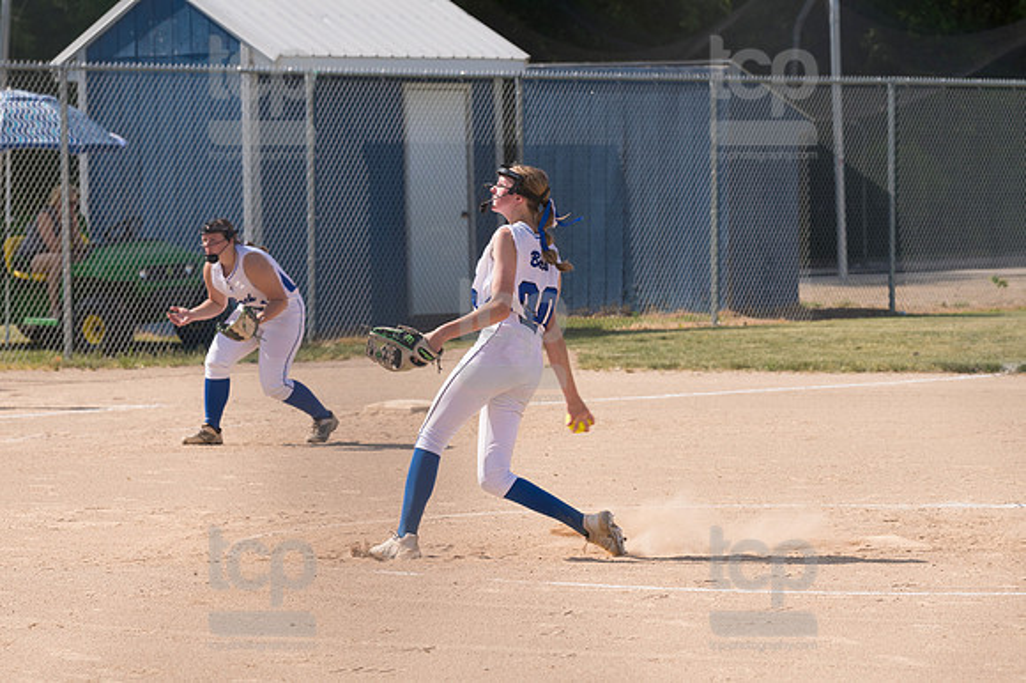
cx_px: 513
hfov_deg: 11.0
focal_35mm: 187
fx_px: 5326
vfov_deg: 7.3
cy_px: 342
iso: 250
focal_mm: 125
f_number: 5.6
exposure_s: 1/1600
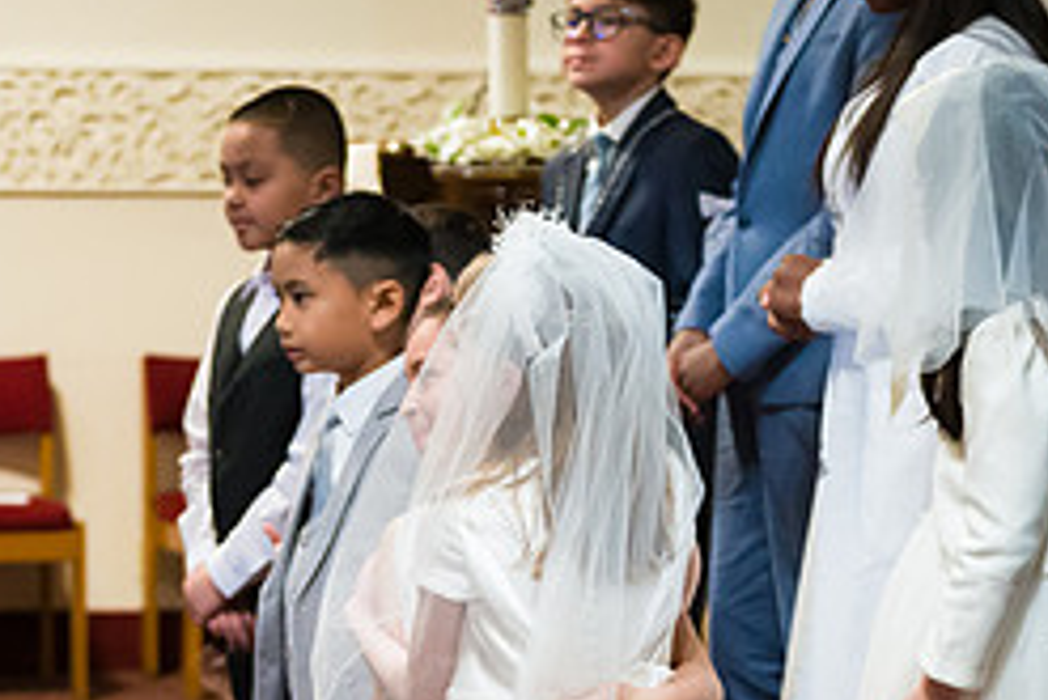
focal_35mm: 129
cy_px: 658
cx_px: 403
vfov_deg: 10.6
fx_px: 3757
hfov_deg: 15.9
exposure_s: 1/200
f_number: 3.2
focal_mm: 55
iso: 6400
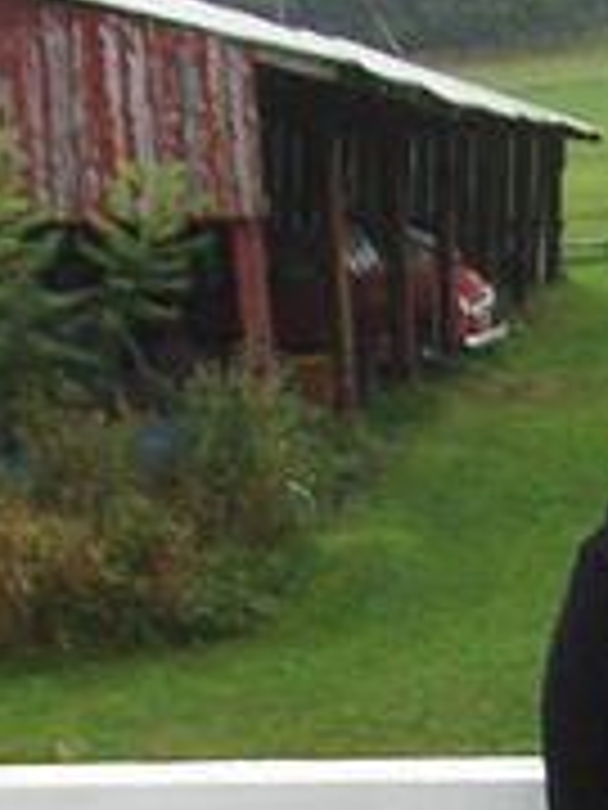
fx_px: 3419
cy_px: 1076
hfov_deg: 9.9
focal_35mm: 146
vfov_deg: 13.0
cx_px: 896
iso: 200
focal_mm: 6.5
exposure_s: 1/79.5
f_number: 3.5
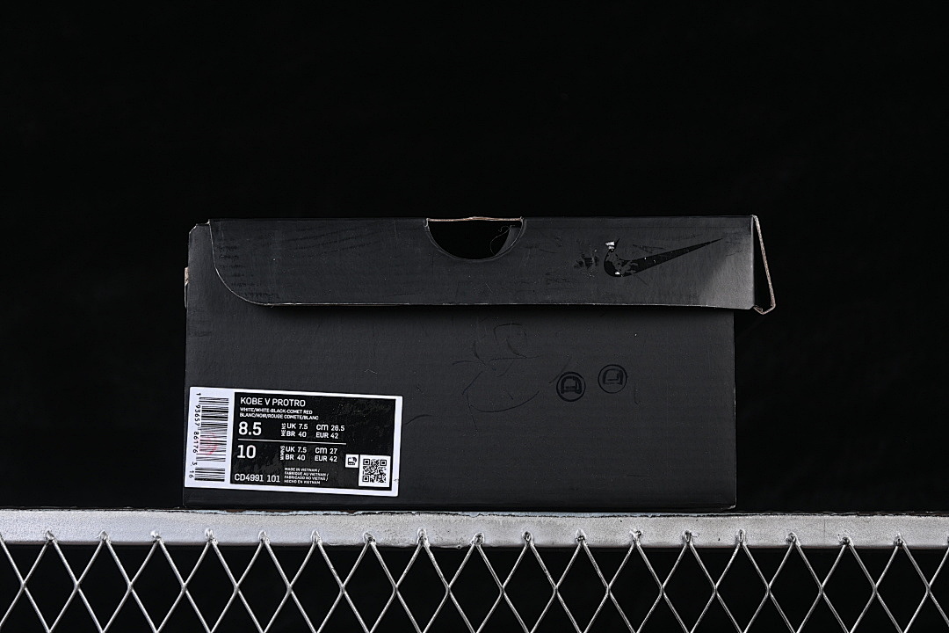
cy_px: 316
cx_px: 474
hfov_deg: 27.0
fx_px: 1977
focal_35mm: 75
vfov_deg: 18.2
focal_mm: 50
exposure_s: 1/60
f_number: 6.3
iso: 160
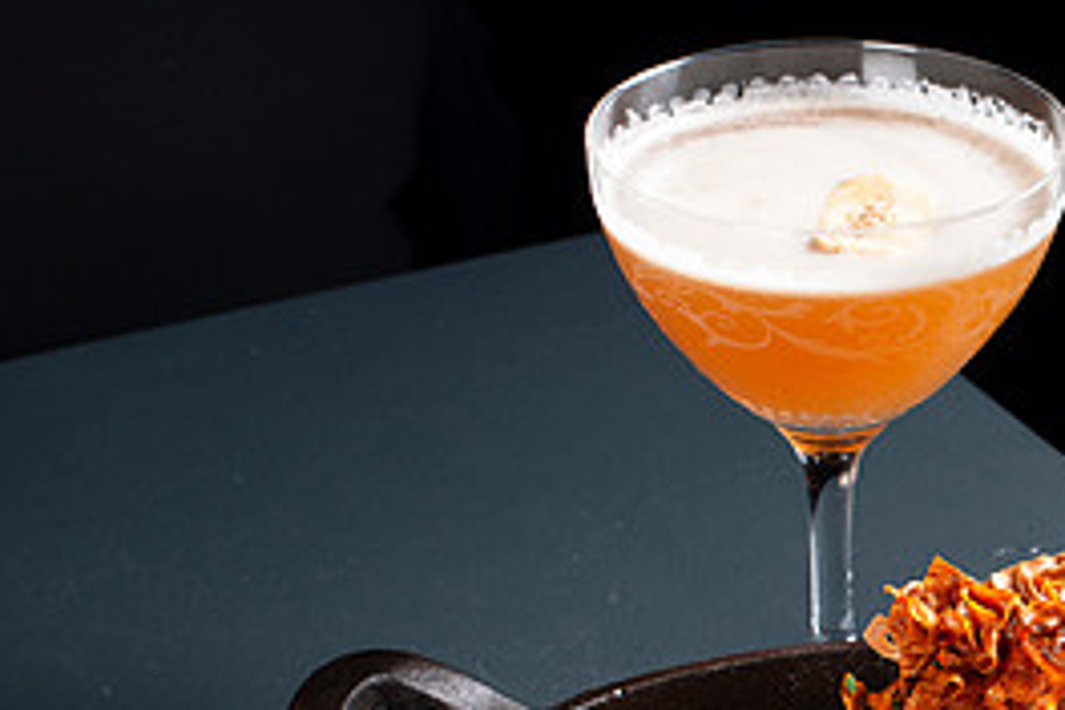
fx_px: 3372
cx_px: 1129
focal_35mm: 114
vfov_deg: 11.8
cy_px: 764
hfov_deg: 17.4
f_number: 10
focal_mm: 50
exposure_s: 1/200
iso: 200
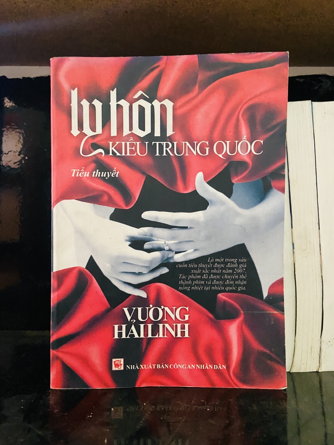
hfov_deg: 53.1
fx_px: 334
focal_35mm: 26
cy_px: 222
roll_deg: +0.5
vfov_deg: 67.3
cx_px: 167
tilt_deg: -1.6
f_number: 1.8
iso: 800
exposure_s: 1/25
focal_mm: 4.25
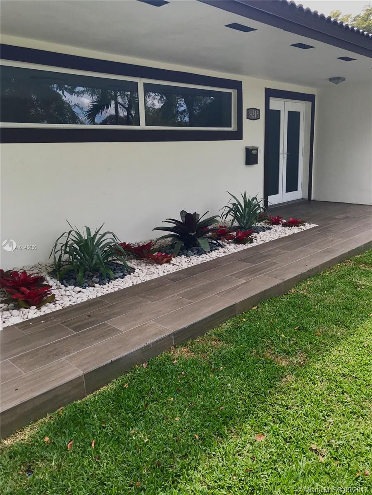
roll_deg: +1.8
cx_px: 186
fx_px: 401
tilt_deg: -12.6
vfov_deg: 63.4
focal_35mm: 28
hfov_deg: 49.7
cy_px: 248
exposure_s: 1/563
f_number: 1.8
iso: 20
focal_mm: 3.99
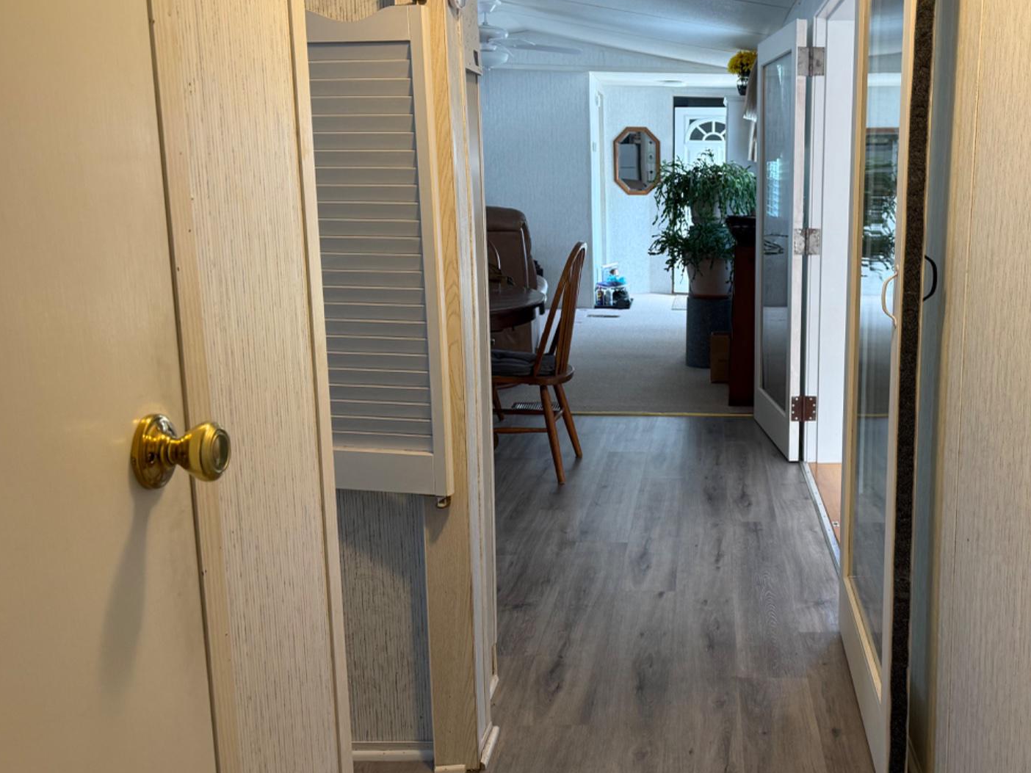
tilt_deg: -10.2
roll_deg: -1.0
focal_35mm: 35
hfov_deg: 51.0
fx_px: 1042
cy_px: 364
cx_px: 736
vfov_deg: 40.7
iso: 160
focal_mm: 6.76
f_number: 1.78
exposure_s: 1/60
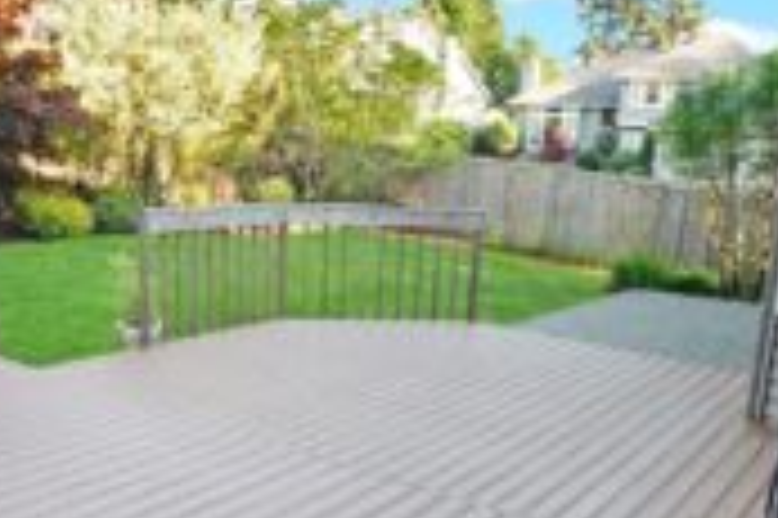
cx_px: 396
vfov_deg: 34.3
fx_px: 824
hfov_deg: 50.6
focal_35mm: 38
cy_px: 367
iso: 125
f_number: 13
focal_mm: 11
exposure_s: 1/5
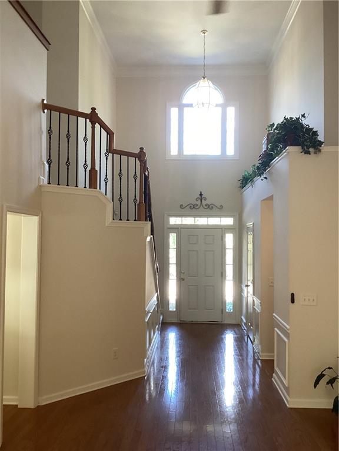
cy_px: 226
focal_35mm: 31
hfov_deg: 45.4
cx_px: 170
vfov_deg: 58.4
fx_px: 405
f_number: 2.4
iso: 125
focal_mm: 3.3
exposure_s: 1/60
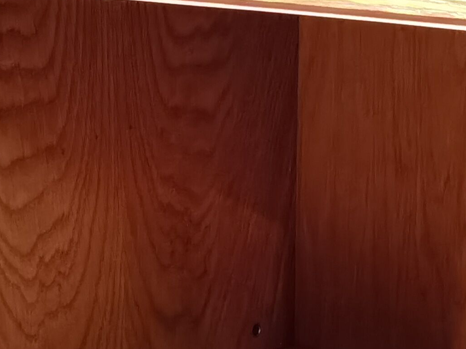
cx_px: 370
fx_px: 1710
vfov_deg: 11.2
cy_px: 542
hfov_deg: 15.4
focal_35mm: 127
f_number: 1.9
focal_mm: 6.71
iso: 800
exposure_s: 1/25
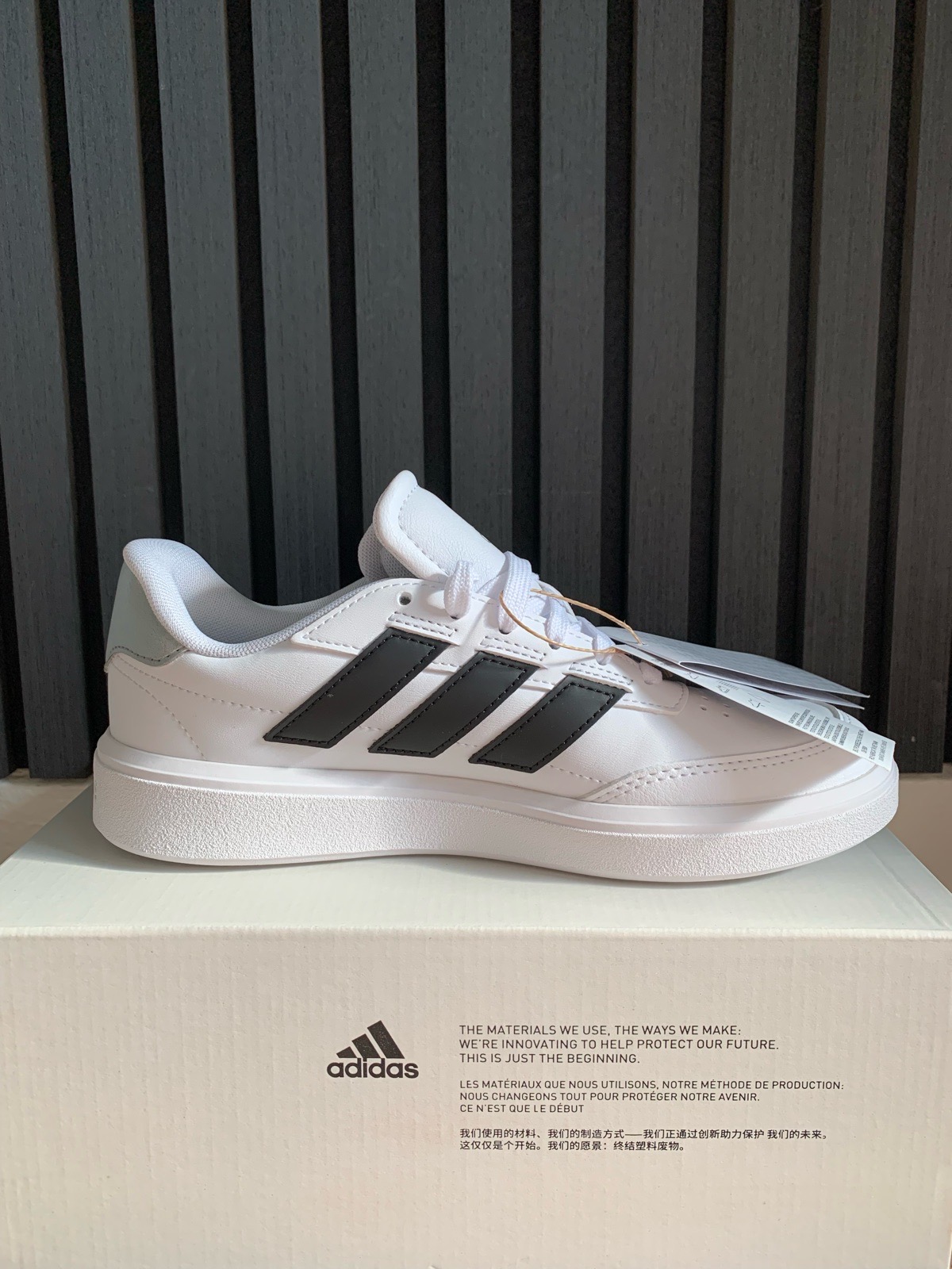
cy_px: 634
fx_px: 953
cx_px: 476
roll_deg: +0.4
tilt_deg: -9.2
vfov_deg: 67.3
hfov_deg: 53.1
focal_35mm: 26
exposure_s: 1/121
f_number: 1.8
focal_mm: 4.25
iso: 100
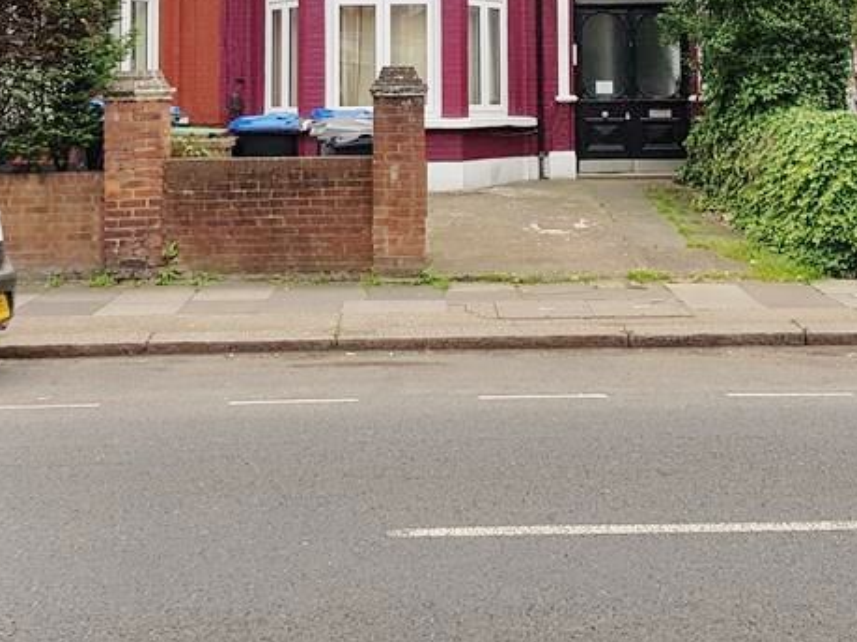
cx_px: 478
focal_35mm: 58
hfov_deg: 33.2
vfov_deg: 24.0
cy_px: -13
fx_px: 1436
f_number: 1.7
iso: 50
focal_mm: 4.2
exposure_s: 1/1176
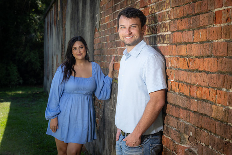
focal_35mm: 85
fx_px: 548
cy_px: 78
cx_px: 116
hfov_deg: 23.9
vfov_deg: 16.1
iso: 100
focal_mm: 85
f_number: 10
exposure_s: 1/125
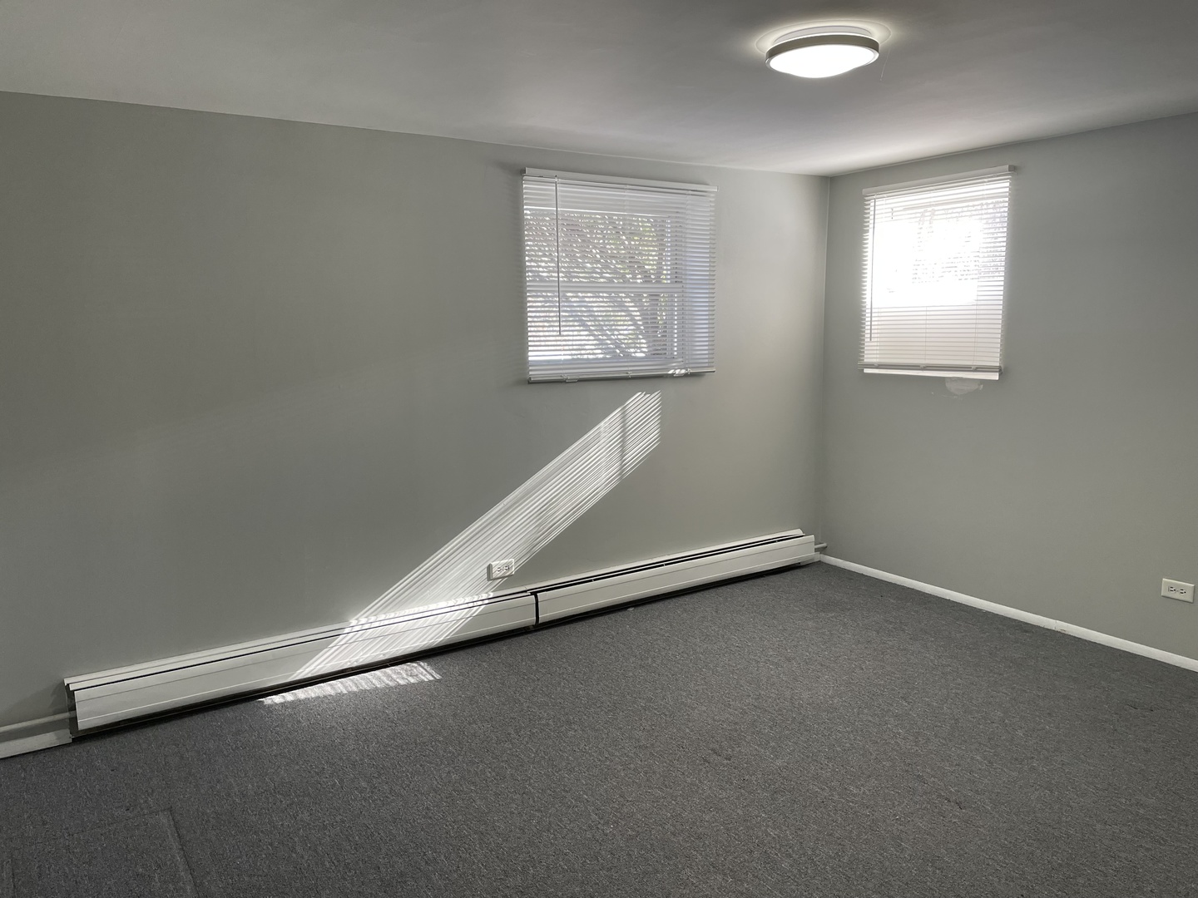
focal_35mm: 26
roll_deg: +1.0
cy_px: 449
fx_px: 900
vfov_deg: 53.1
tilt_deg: -8.0
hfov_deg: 67.3
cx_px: 599
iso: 100
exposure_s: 1/120
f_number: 1.6
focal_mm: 4.2
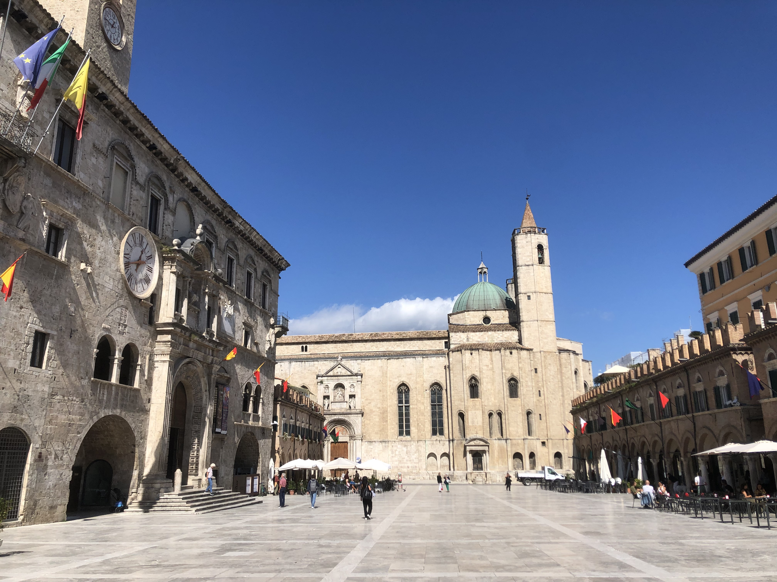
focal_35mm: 28
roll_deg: +1.6
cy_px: 291
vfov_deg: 49.7
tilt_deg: +15.2
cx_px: 388
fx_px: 628
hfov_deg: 63.4
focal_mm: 4
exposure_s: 1/2857
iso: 20
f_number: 1.8
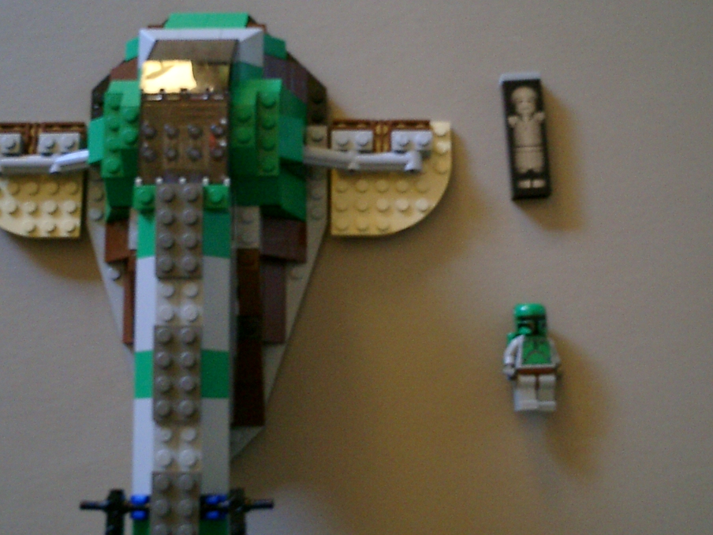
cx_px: 345
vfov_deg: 28.5
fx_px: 1050
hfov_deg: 37.5
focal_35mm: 51
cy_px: 312
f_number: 3.2
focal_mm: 7.5
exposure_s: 1/8
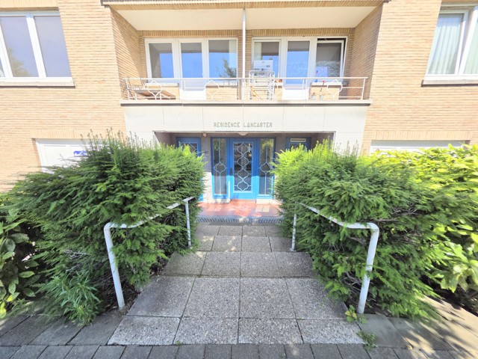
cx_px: 239
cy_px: 180
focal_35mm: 13
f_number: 1.9
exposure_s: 1/1151
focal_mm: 2.2
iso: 40
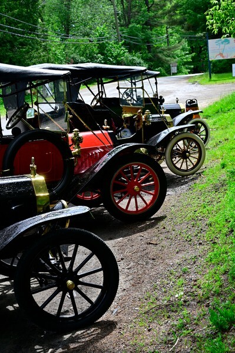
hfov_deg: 23.0
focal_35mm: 59
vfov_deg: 34.0
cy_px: 176
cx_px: 118
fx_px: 579
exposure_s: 1/250
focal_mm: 59
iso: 280
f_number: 9
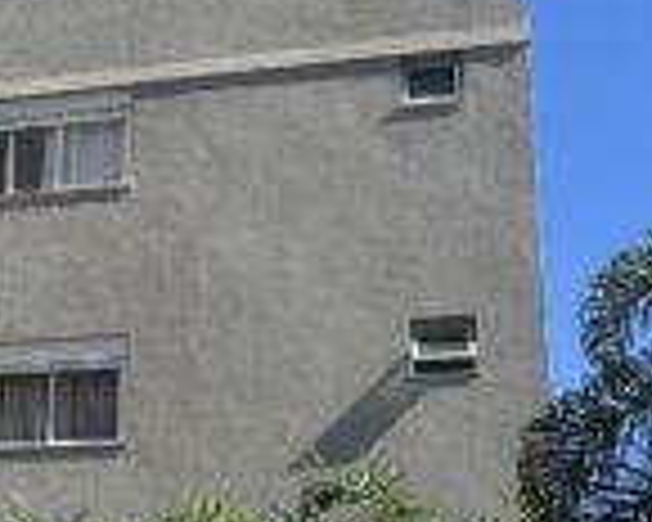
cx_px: -310
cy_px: 405
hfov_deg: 17.8
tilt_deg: +19.7
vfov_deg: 15.8
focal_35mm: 97
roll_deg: -5.5
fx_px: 1872
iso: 80
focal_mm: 6.86
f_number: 1.78
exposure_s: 1/2410
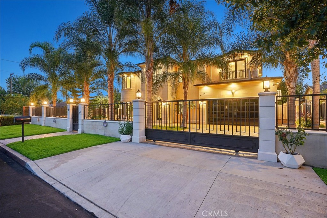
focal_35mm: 16
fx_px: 145
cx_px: 164
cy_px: 109
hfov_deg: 96.8
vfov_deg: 73.7
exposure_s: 1/4
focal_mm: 16
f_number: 8
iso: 800
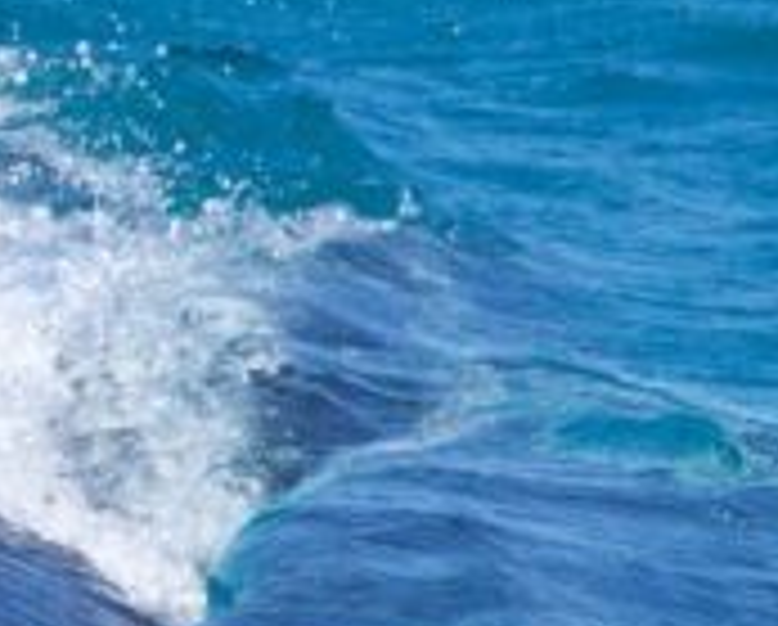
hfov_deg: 0.7
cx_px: -908
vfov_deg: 0.6
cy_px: -56
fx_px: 59945
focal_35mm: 2599
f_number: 8
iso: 1600
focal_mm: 600
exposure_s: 1/3200
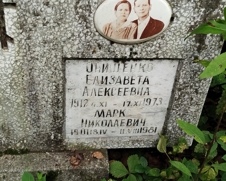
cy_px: 91
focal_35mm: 51
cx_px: 111
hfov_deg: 36.7
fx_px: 341
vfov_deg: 29.7
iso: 160
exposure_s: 1/50
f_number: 1.7
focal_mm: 5.31
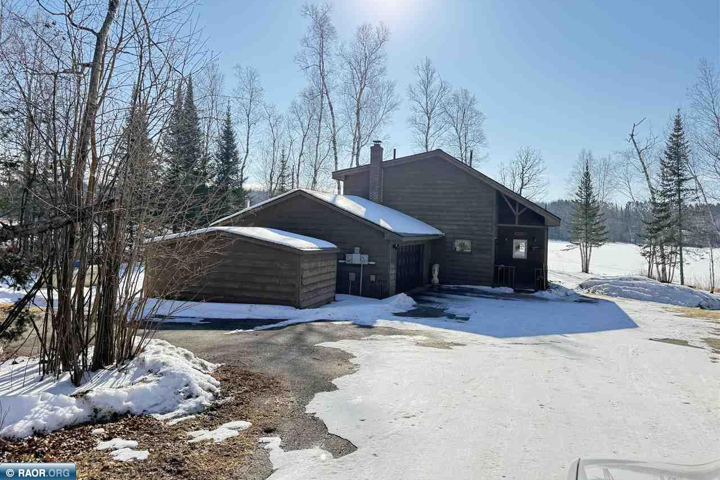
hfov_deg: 71.5
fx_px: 500
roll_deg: -0.8
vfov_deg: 51.2
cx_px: 360
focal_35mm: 25
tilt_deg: -2.2
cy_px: 213
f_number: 1.78
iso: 100
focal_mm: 6.76
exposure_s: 1/2907
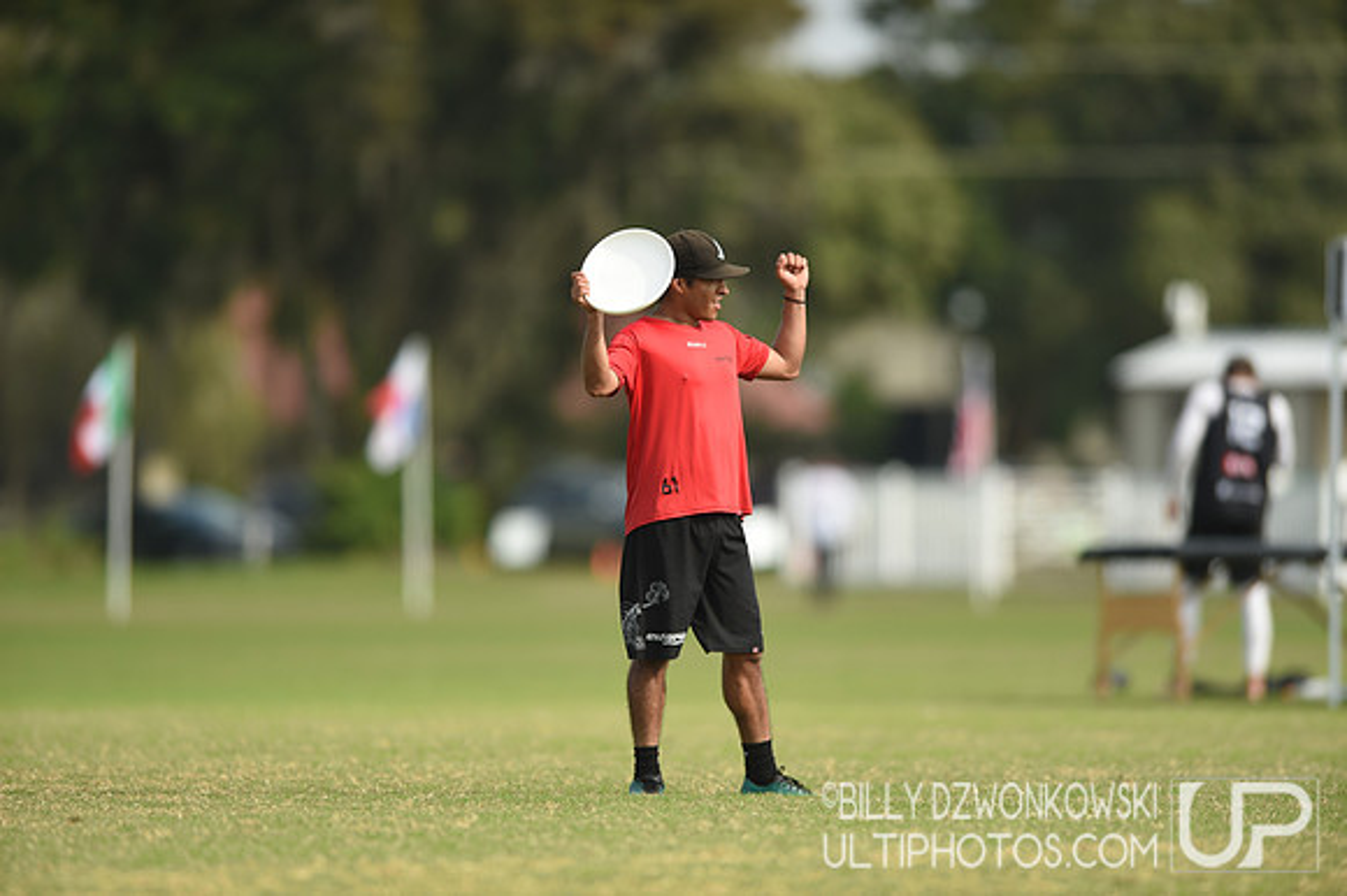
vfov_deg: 3.4
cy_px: 448
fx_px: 14958
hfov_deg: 5.2
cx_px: 674
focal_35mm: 400
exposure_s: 1/2000
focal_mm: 400
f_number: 2.8
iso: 160
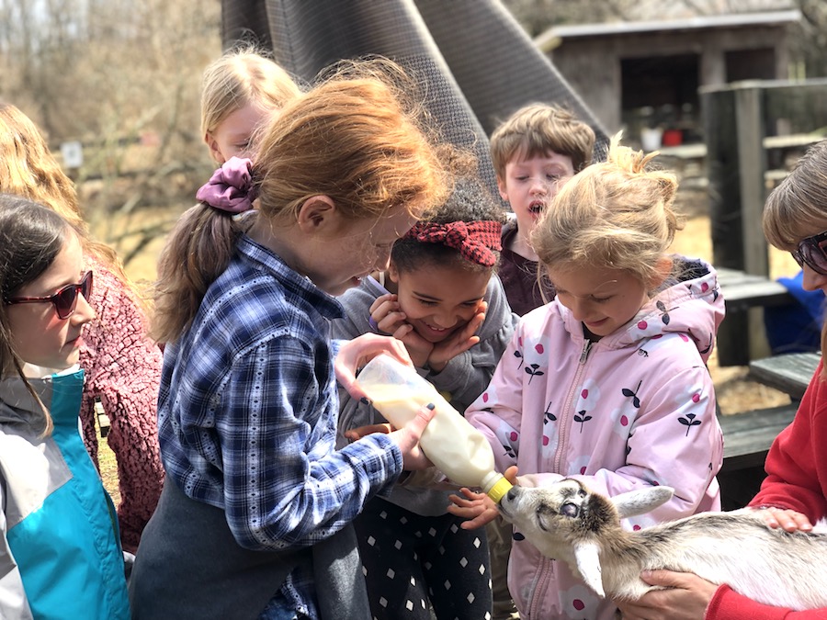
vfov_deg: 28.0
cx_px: 414
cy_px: 310
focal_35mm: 52
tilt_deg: -11.6
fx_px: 1242
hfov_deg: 36.8
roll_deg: +6.3
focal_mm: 6
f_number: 2.4
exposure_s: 1/284
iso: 16
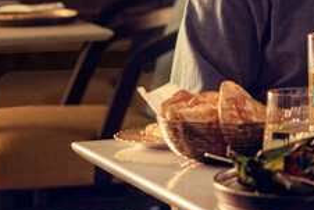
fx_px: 1623
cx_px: 446
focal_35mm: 186
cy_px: -49
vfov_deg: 7.3
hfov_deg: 10.7
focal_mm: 35
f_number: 2.2
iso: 640
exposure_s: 1/320
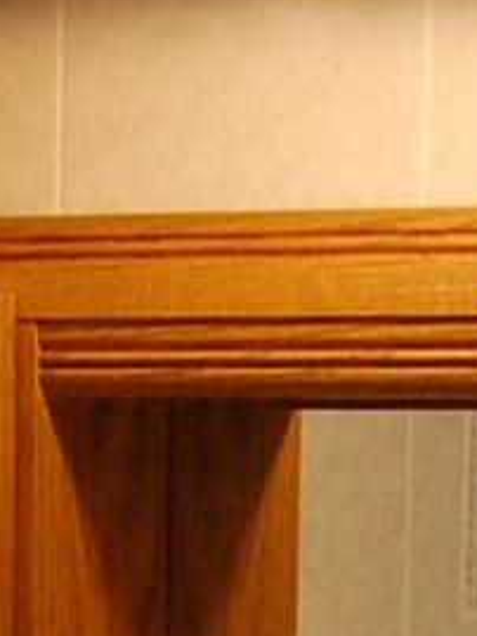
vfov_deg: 6.3
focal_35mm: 290
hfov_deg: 5.1
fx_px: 5324
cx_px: 283
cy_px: 1854
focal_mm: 18
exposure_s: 1/100
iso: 400
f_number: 5
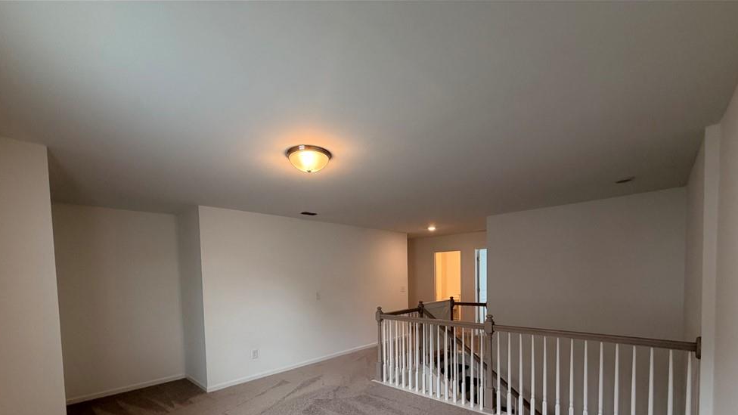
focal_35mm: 16
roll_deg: +1.6
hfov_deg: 99.3
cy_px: 290
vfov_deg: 64.6
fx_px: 313
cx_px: 358
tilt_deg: -2.9
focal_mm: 2.22
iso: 250
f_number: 2.2
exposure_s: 1/120
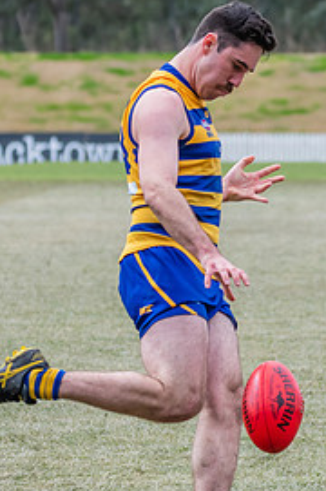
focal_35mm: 399
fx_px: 5433
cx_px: 323
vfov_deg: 5.2
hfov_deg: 3.4
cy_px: 212
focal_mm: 160
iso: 800
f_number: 6.3
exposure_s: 1/1600
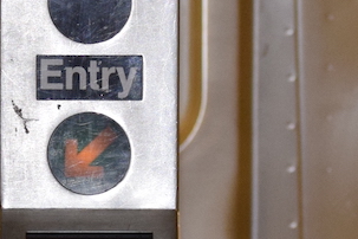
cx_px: 87
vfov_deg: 2.5
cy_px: 8
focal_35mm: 544
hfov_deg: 3.8
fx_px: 5412
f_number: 5.6
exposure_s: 1/125
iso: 800
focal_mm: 55
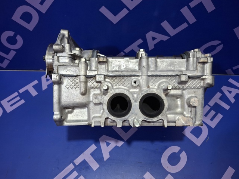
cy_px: 90
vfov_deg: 54.8
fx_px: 172
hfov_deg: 69.4
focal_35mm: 25
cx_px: 120
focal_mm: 4.69
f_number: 1.8
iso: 160
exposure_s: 1/50
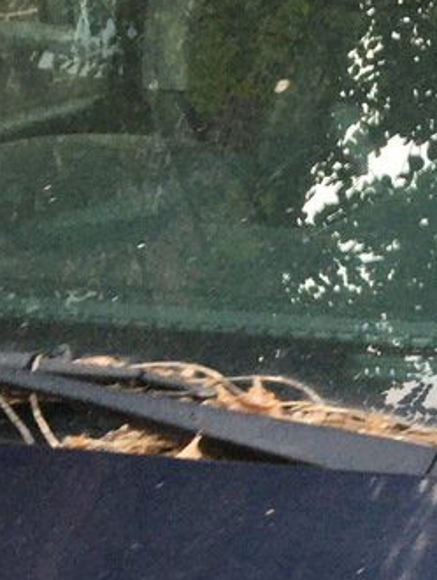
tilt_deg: -22.2
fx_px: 1764
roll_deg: +5.4
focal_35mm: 105
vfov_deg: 18.1
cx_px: 644
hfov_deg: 13.4
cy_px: 610
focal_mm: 4.15
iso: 40
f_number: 2.2
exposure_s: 1/30
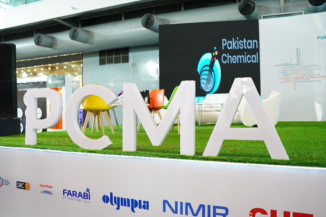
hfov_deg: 54.4
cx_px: 163
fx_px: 317
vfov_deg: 37.8
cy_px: 108
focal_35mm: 35
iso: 1600
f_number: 3.2
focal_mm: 35
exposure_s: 1/160
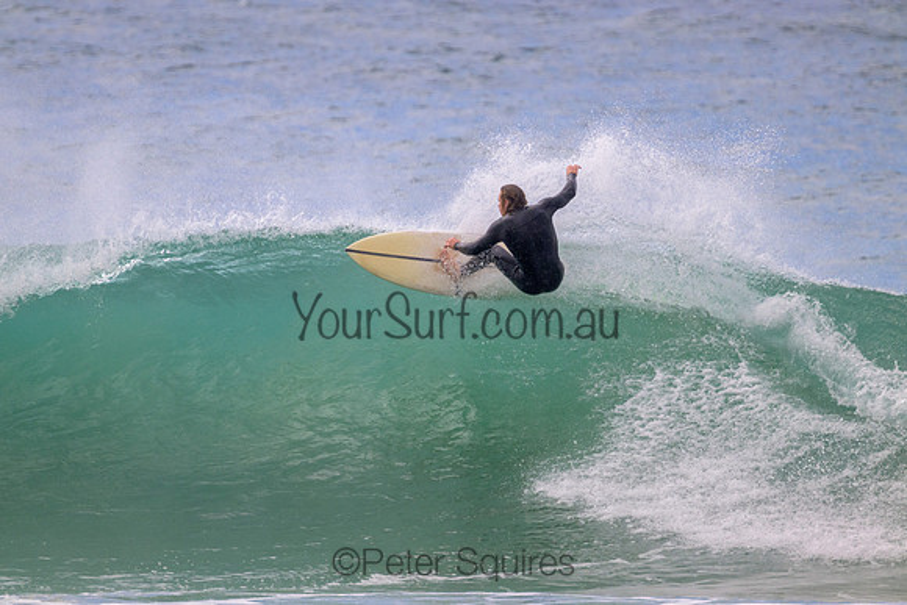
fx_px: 20159
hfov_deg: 2.6
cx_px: 454
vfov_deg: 1.7
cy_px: 302
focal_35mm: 800
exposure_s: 1/2000
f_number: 11
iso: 1000
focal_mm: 800
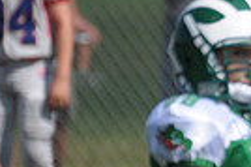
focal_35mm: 2204
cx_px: 498
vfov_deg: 0.6
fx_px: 15348
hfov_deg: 0.9
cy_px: 174
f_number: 4
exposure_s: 1/6400
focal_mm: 340
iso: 640
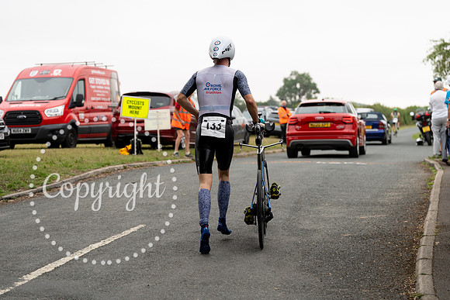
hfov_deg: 28.8
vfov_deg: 19.5
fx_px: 875
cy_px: 150
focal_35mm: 70
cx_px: 225
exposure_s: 1/400
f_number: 3.2
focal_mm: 70
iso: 320
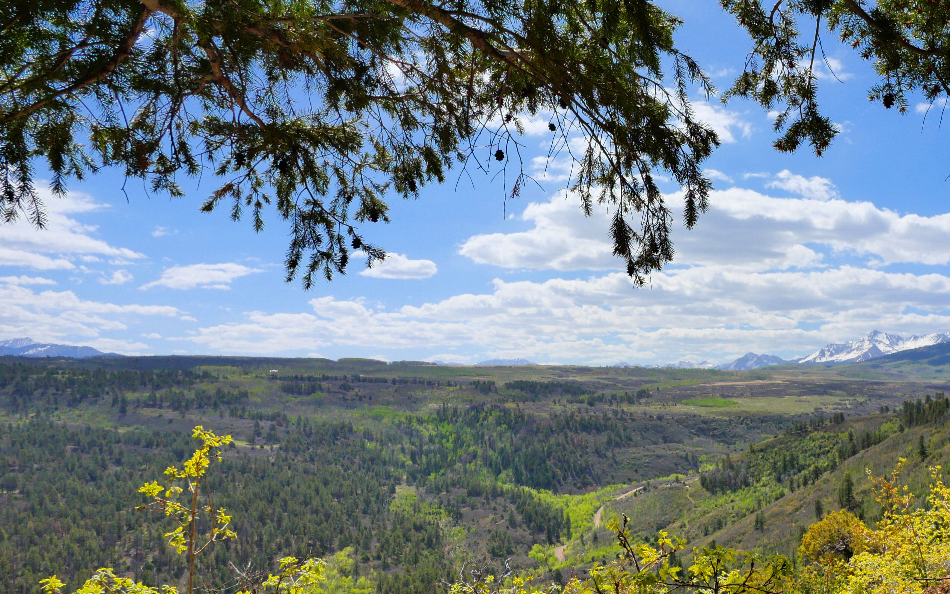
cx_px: 761
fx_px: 777
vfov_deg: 41.6
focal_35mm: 30
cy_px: 362
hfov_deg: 58.1
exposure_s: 1/1600
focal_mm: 9
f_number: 6.3
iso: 800
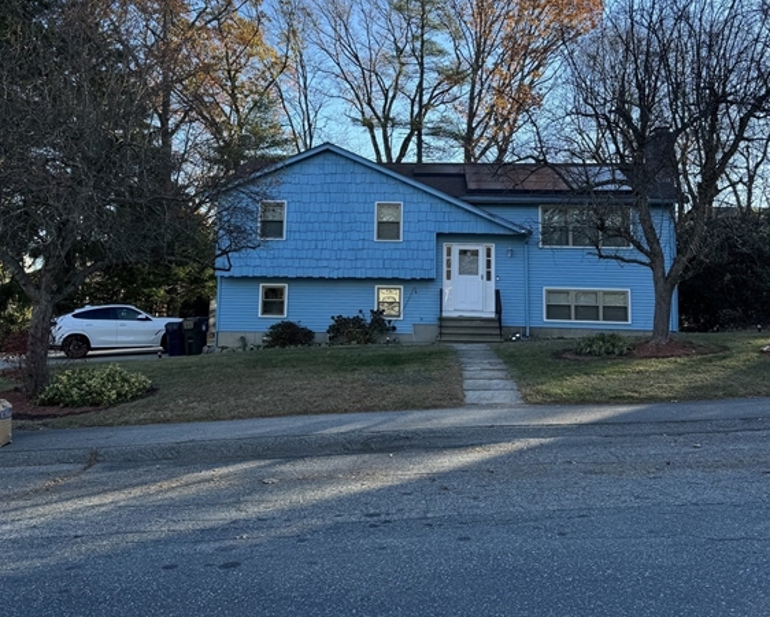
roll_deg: -0.5
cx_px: 393
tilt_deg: +6.9
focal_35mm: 32
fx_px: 730
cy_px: 219
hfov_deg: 55.6
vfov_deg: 45.3
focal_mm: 6.76
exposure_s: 1/1238
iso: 80
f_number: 1.78
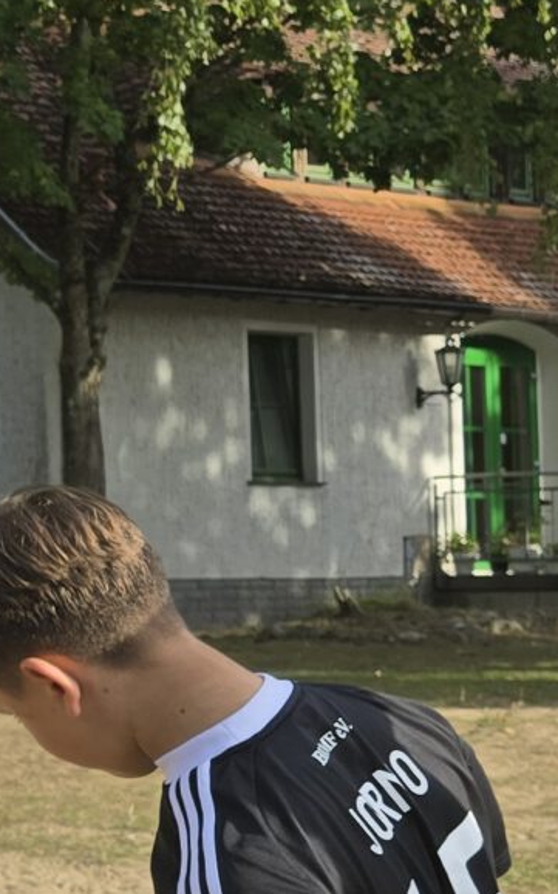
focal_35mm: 108
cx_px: -1186
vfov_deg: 19.3
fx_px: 2629
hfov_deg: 9.3
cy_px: 531
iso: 12
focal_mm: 6.3
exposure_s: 1/485
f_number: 1.7
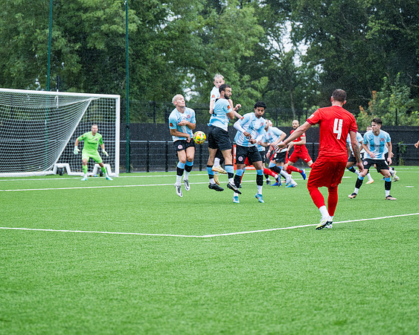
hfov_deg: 16.8
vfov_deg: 13.5
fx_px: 1420
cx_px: 226
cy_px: 167
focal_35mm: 115
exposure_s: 1/1250
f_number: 4
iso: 800
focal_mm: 98
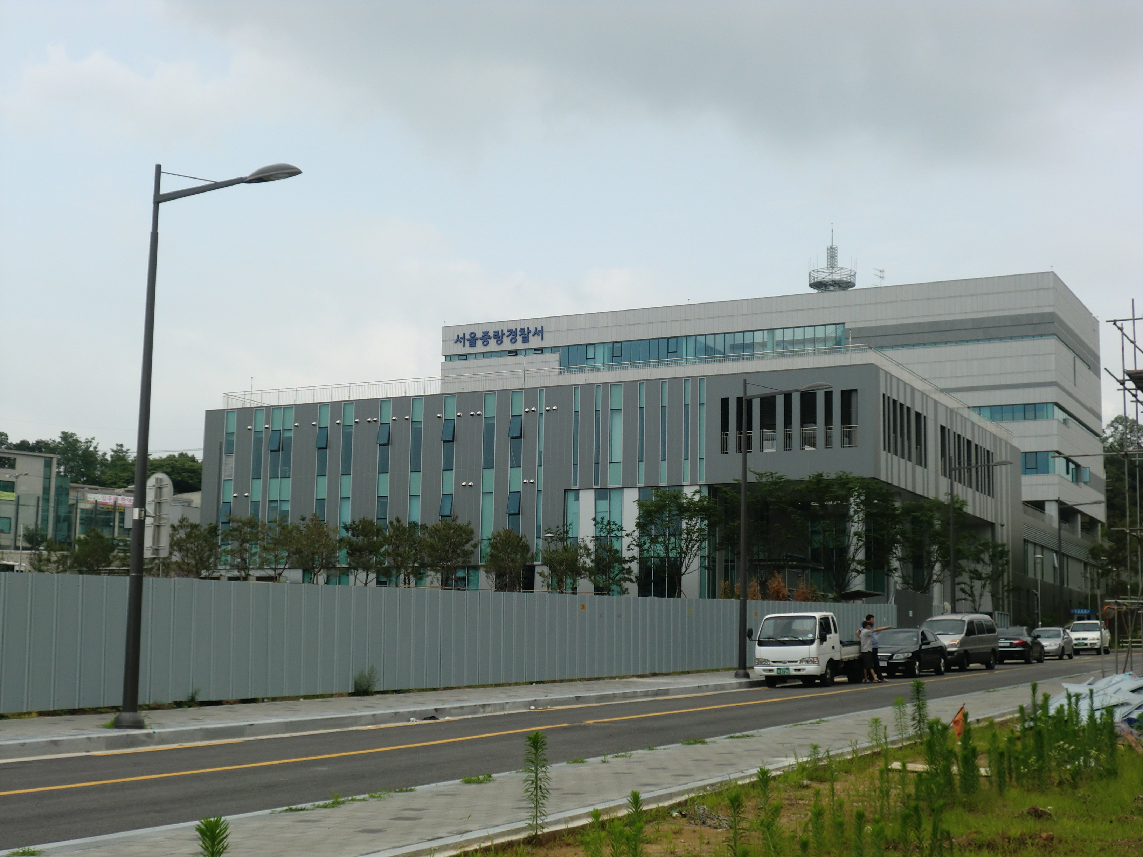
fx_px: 1684
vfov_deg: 28.6
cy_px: 428
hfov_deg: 37.5
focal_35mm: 51
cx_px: 572
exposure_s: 1/640
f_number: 3.8
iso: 64
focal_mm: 9.4
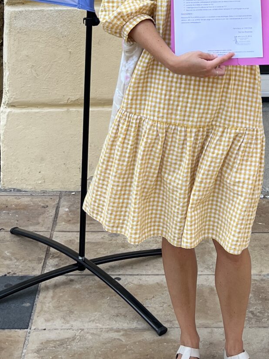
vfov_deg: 22.0
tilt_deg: -5.6
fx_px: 840
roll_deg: +0.1
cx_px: 216
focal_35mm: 81
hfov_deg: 18.0
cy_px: -92
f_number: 1.6
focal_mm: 5.1
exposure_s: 1/864
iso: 50
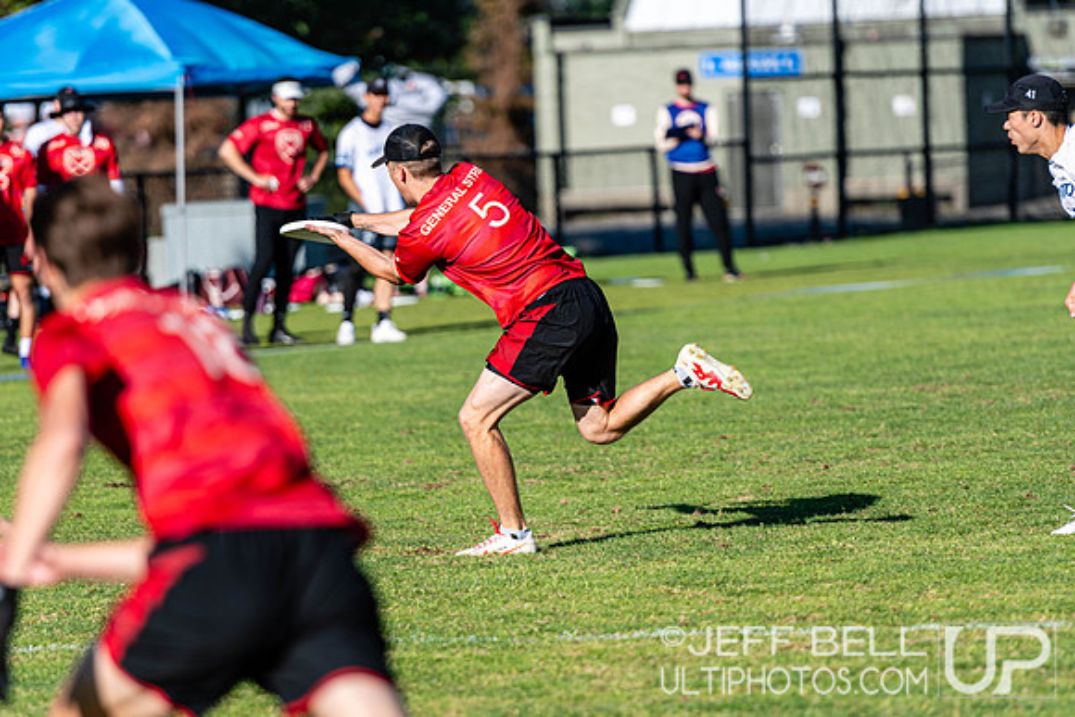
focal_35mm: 300
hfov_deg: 6.9
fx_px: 8960
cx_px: 538
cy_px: 358
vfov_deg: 4.6
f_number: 3.2
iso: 100
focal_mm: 200
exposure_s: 1/1600
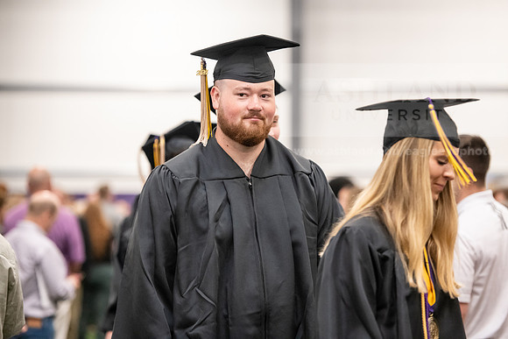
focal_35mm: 140
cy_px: 170
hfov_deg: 14.7
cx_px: 254
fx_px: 1976
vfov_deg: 9.8
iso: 3200
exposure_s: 1/200
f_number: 3.2
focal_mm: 140
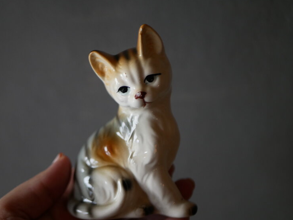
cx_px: 124
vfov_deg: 25.2
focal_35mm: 58
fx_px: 491
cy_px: 125
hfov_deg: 33.2
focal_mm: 25
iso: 500
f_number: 1.7
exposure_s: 1/125
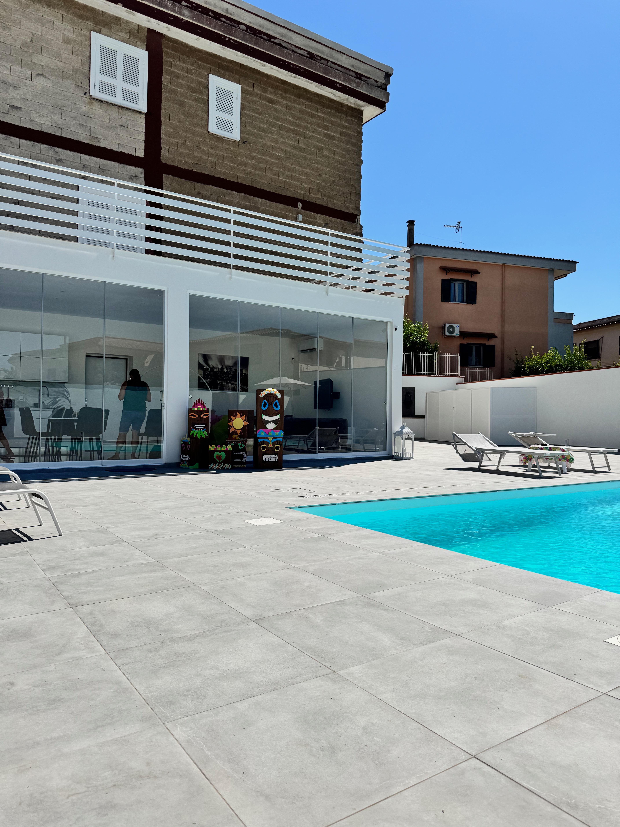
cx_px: 310
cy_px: 414
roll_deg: -0.7
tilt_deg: +1.0
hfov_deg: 56.8
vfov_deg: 71.6
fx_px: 573
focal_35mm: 24
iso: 80
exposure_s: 1/12346
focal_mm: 6.76
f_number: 1.78
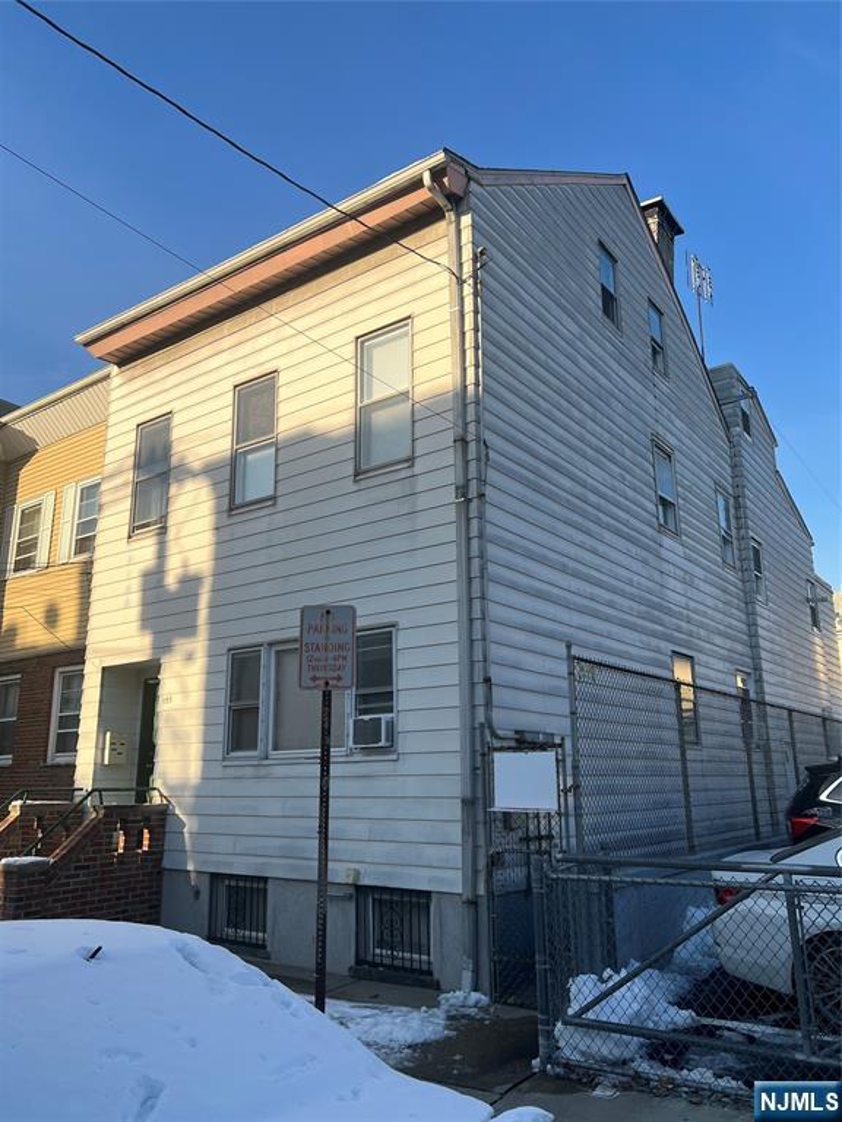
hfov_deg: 53.1
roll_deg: +0.7
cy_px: 561
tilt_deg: +15.3
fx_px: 843
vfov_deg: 67.3
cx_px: 421
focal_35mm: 26
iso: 50
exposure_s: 1/2994
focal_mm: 5.7
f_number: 1.5
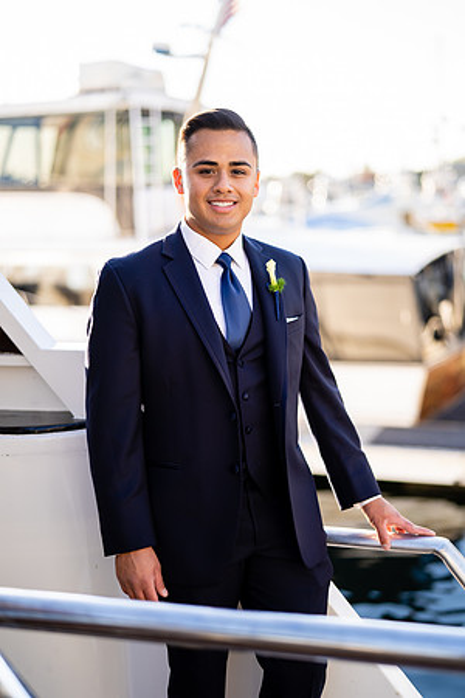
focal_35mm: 50
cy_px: 349
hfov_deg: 27.0
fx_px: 969
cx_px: 232
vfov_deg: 39.6
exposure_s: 1/1250
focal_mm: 50
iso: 160
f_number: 1.4
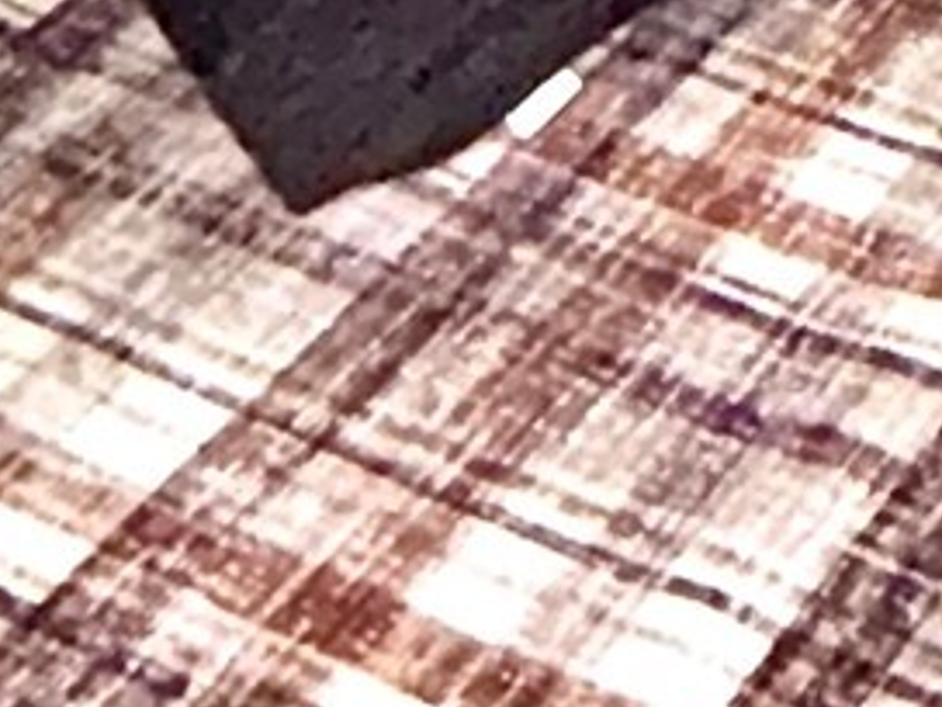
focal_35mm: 99
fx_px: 2694
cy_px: -1643
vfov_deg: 9.7
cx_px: 1056
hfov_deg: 19.0
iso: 1250
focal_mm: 2.22
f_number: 2.2
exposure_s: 1/40
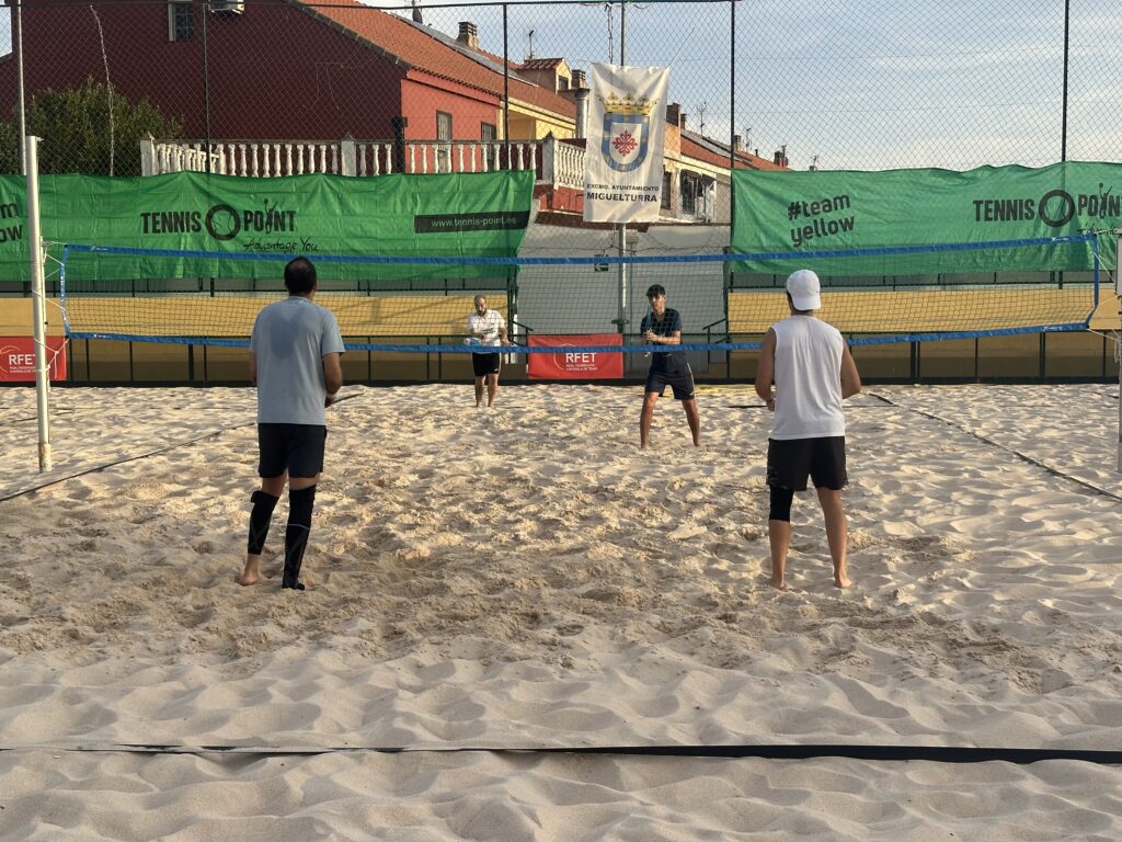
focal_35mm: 48
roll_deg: +0.5
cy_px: 421
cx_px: 561
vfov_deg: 30.3
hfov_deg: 39.7
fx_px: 1556
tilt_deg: -4.4
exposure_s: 1/1120
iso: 64
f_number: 1.78
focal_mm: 6.86
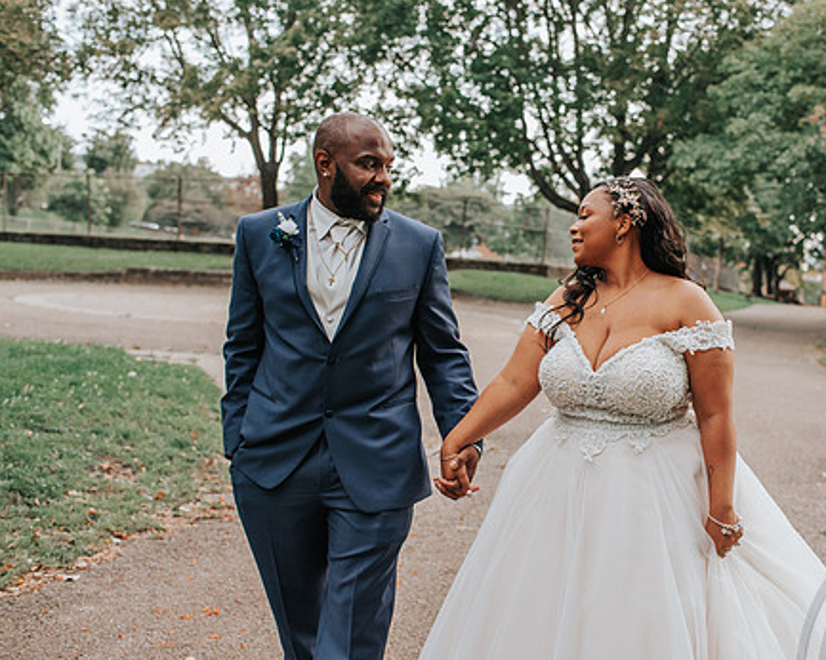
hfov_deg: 41.8
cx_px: 498
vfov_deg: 34.1
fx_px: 1075
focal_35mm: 44
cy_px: 352
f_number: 2.8
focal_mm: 35
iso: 450
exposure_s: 1/640
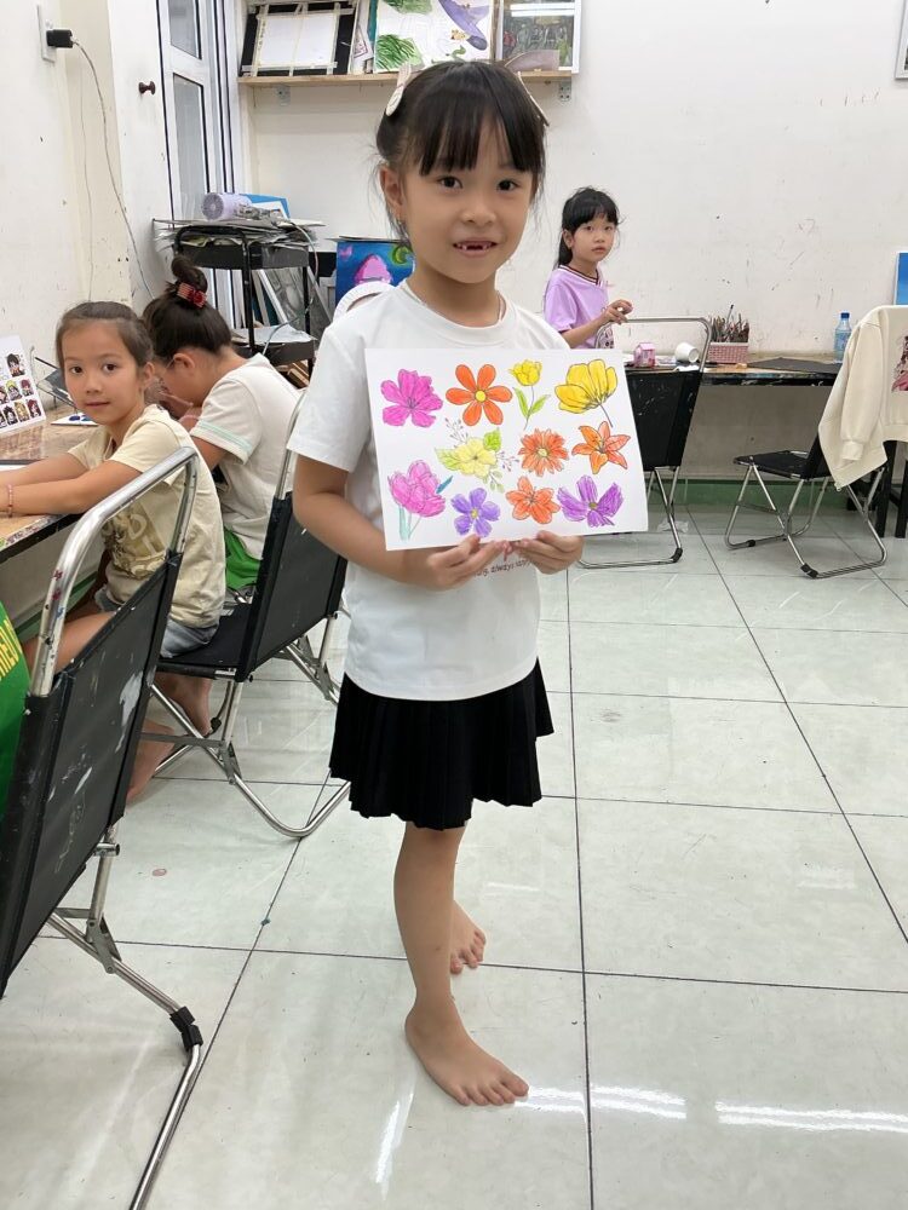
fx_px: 1014
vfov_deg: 61.7
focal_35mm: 29
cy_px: 605
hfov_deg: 48.2
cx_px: 454
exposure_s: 1/120
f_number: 1.8
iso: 40
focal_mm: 3
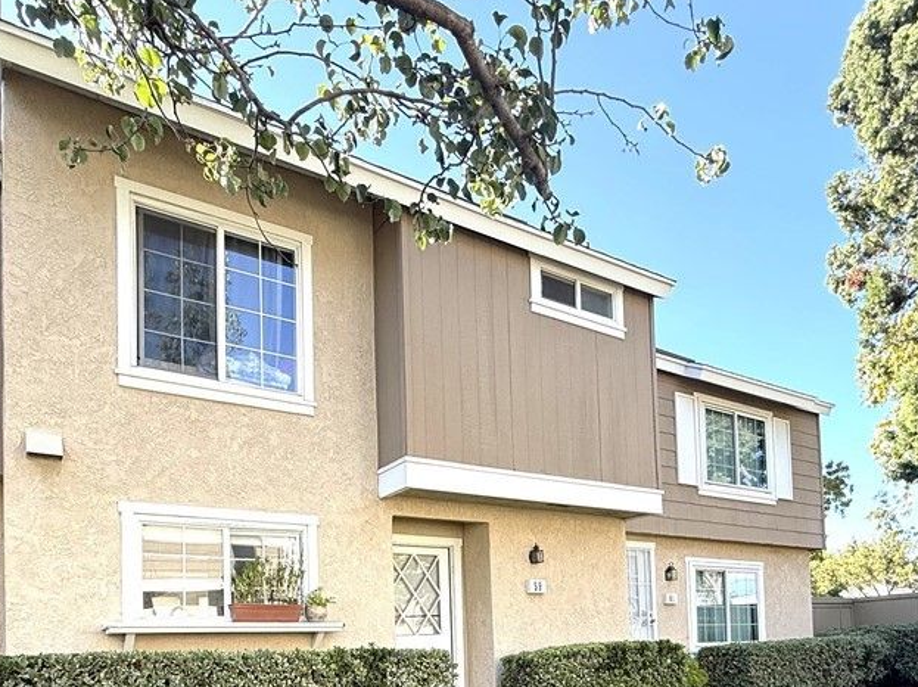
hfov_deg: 73.9
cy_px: 506
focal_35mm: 23
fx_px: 609
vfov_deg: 56.2
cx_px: 426
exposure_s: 1/405
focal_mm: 2.22
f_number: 2.2
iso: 64
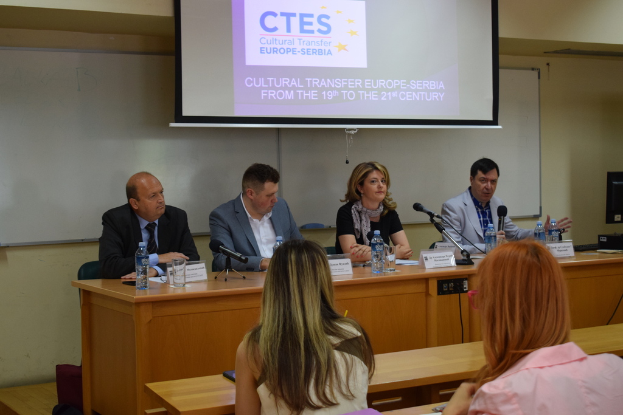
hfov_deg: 33.4
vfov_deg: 22.6
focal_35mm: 60
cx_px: 312
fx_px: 1038
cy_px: 208
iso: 1100
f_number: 5
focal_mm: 40
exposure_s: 1/60
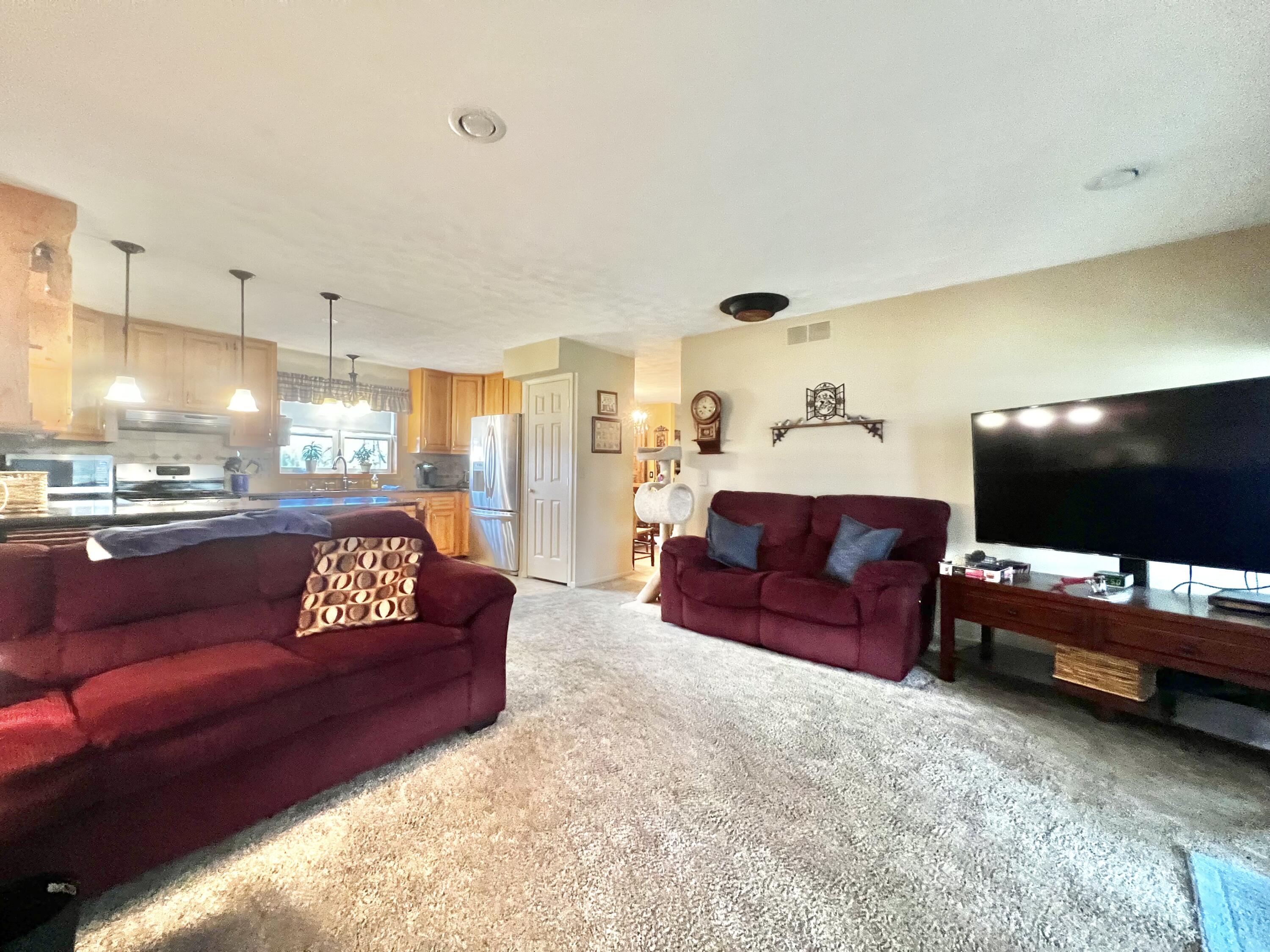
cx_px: 635
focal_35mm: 13
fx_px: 477
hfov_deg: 106.2
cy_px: 476
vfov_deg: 89.9
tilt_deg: -1.0
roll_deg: -1.3
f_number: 1.8
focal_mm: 1.57
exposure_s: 1/60
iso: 640
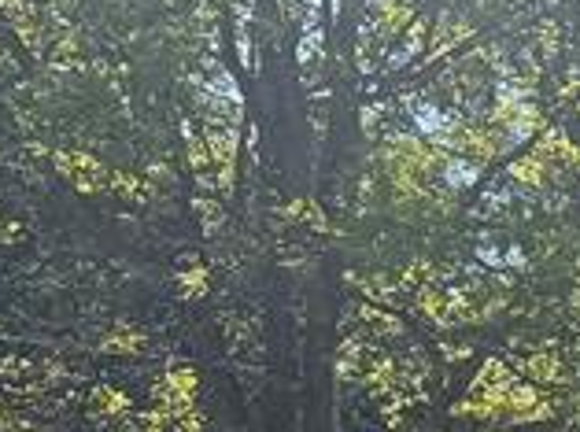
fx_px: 2625
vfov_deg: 8.8
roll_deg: -0.1
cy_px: 908
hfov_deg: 10.4
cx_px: 1518
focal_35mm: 157
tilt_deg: -2.0
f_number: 1.78
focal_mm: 6.76
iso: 100
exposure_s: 1/3145
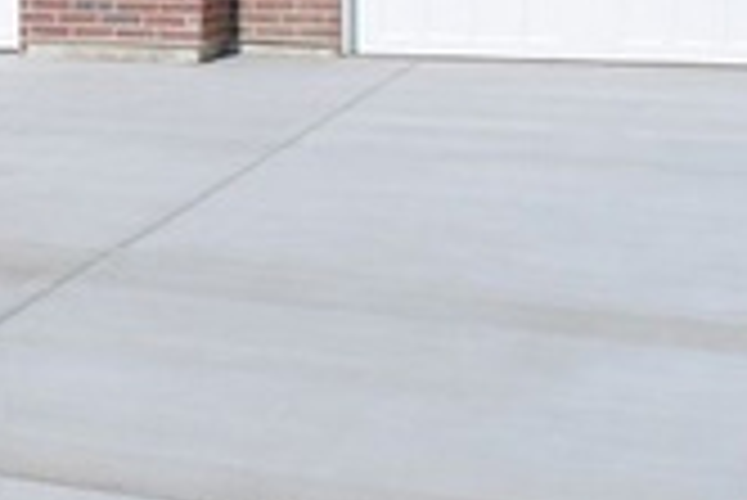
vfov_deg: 11.4
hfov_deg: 16.1
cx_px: -382
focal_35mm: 116
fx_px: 2409
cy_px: -198
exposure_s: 1/400
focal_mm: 20
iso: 100
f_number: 10
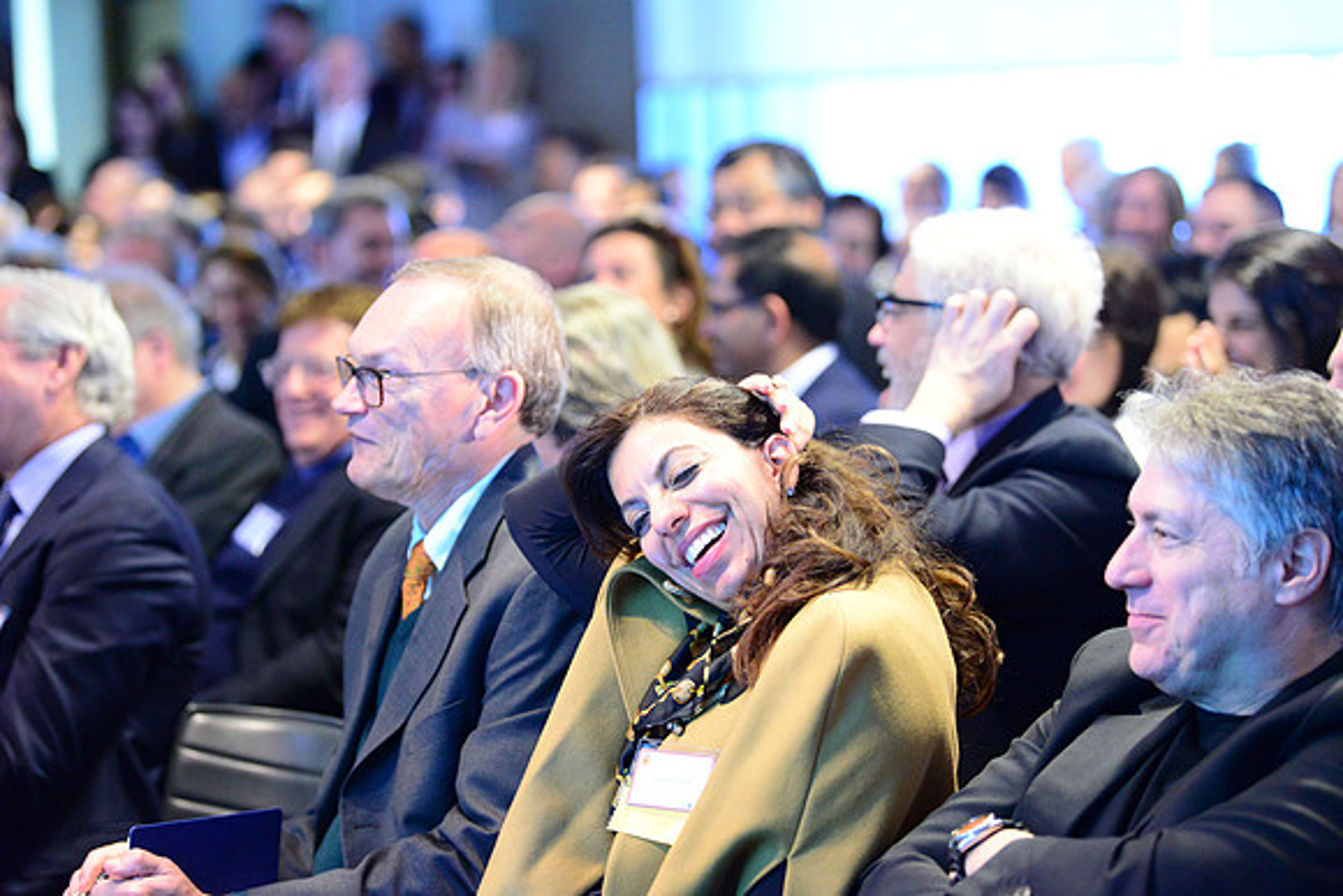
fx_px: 4179
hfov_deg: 18.3
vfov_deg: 12.2
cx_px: 672
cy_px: 448
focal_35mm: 112
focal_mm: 112
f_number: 2.8
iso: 6400
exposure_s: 1/80
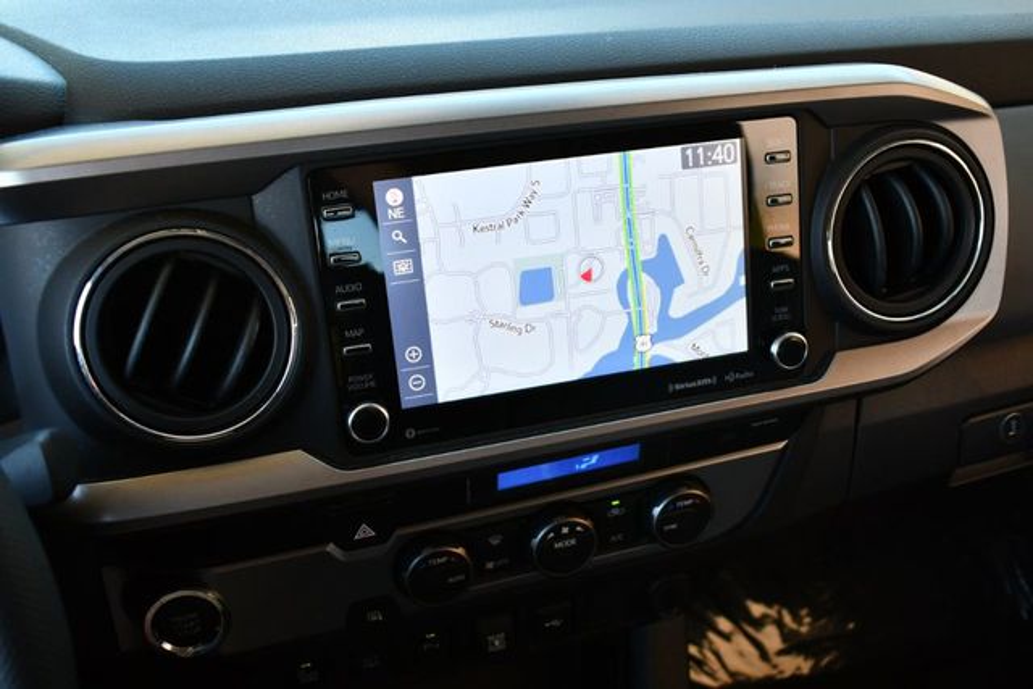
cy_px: 344
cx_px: 516
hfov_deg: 53.1
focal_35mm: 36
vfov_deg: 36.9
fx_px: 1033
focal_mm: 18
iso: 560
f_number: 3.5
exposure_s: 1/250
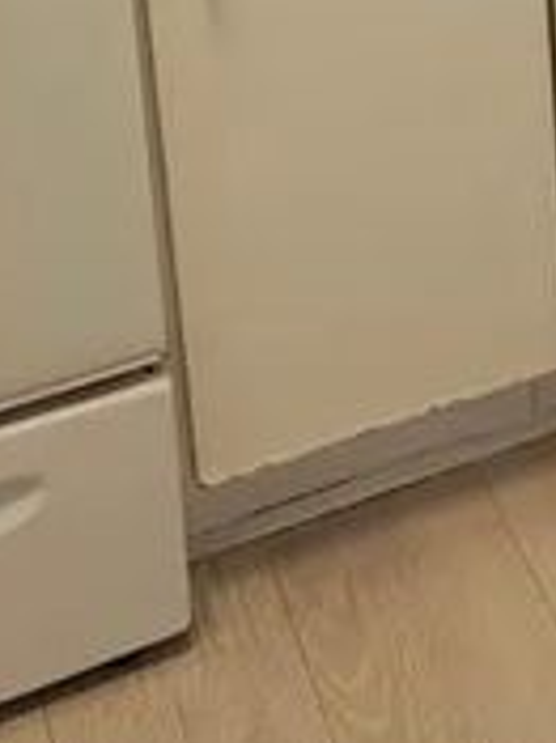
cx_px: 1104
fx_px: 2509
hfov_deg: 11.4
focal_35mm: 117
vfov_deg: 14.8
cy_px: -575
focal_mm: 5.41
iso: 778
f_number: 1.8
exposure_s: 1/60
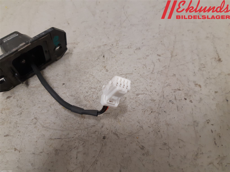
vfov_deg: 53.1
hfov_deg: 67.3
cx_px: 115
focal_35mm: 26
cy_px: 86
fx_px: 173
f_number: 1.7
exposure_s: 1/50
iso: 200
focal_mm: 3.93
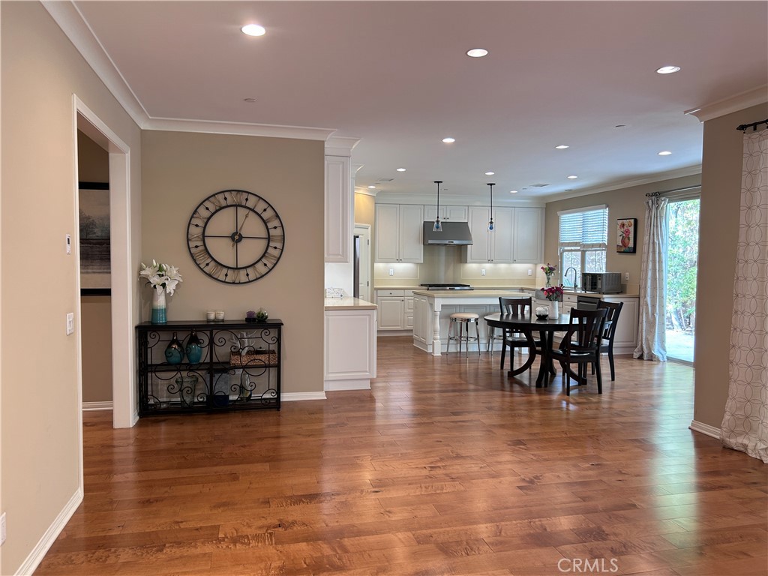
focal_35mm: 26
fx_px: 577
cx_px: 384
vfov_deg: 53.1
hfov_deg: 67.3
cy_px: 288
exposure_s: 1/60
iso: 64
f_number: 1.5
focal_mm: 5.7
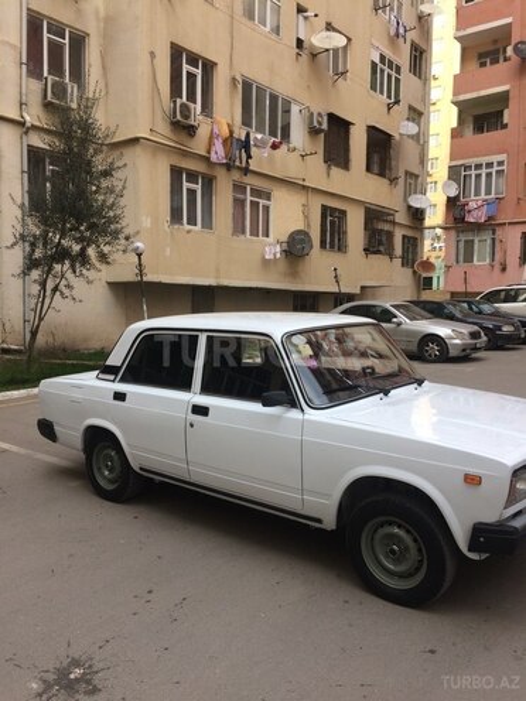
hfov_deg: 48.2
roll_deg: +0.6
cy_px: 350
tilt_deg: -5.3
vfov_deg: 61.7
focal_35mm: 29
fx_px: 588
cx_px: 263
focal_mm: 4.15
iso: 32
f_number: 2.2
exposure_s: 1/155
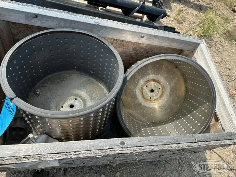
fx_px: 164
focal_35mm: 24
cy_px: 88
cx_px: 118
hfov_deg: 71.6
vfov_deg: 56.8
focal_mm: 6.86
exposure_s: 1/2070
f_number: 1.78
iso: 80
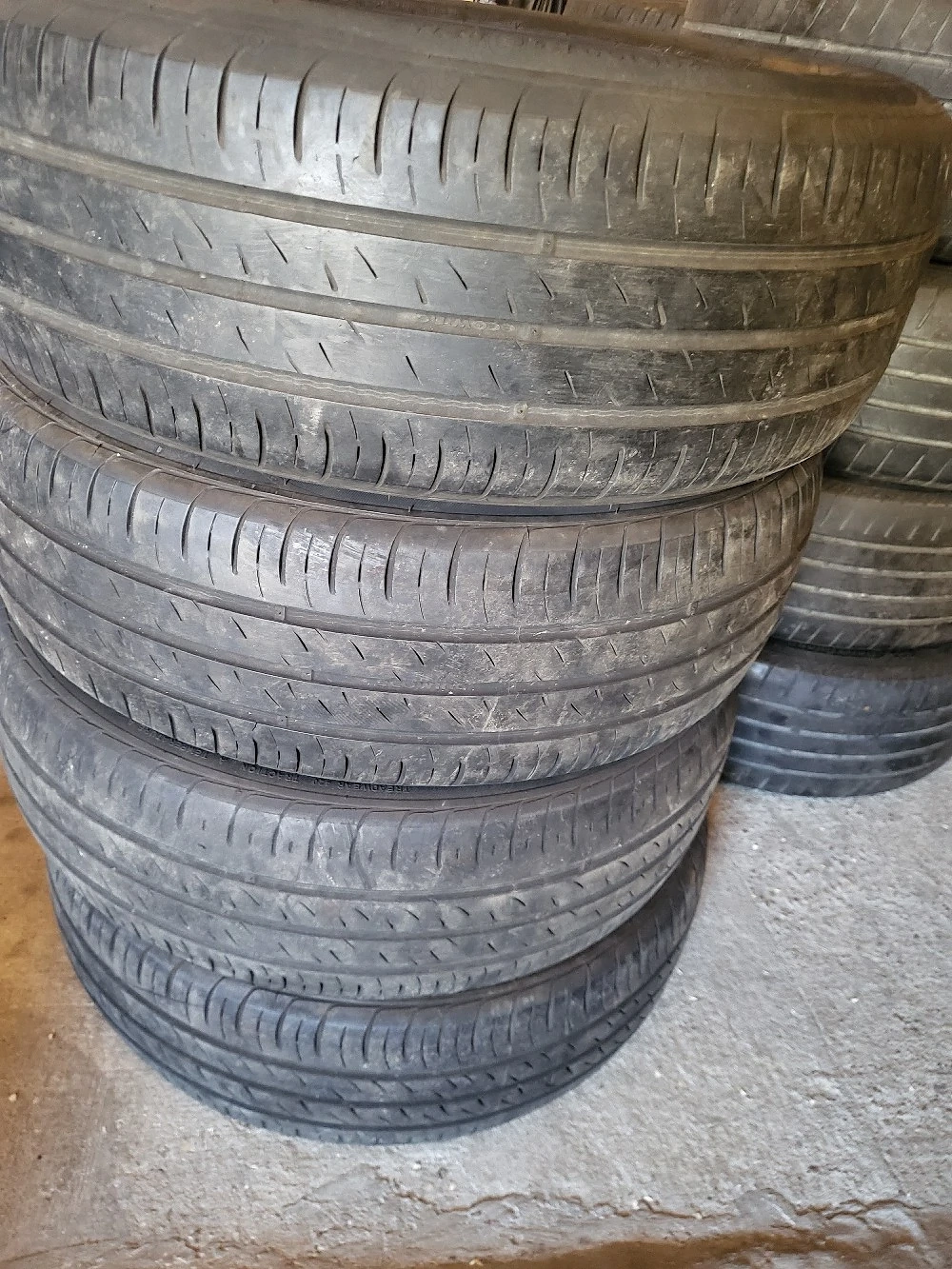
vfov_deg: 67.3
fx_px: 953
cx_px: 476
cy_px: 634
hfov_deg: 53.1
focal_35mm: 26
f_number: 1.8
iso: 640
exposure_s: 1/33
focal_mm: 4.25
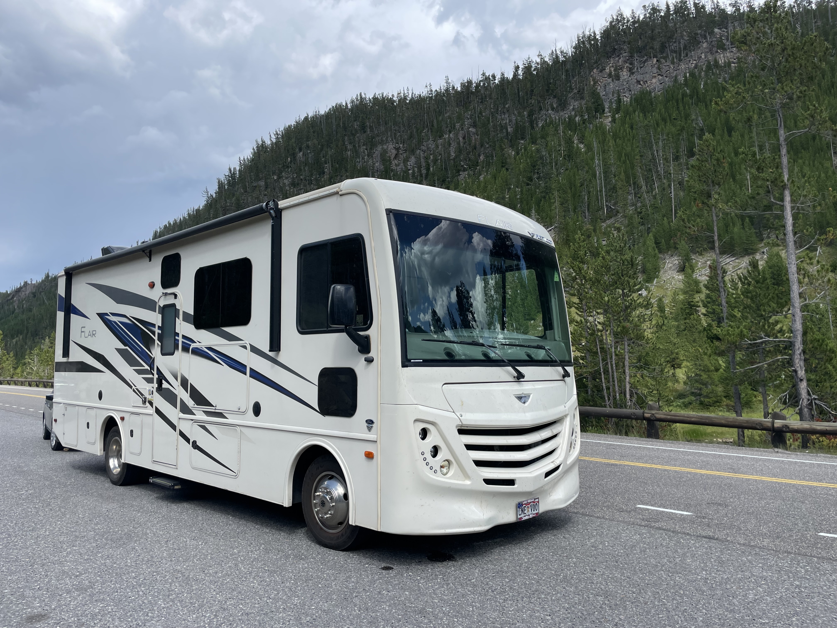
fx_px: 629
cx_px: 418
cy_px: 314
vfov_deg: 53.1
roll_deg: +0.5
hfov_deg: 67.3
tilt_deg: +6.6
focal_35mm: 26
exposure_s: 1/2618
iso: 32
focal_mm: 4.2
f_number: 1.6
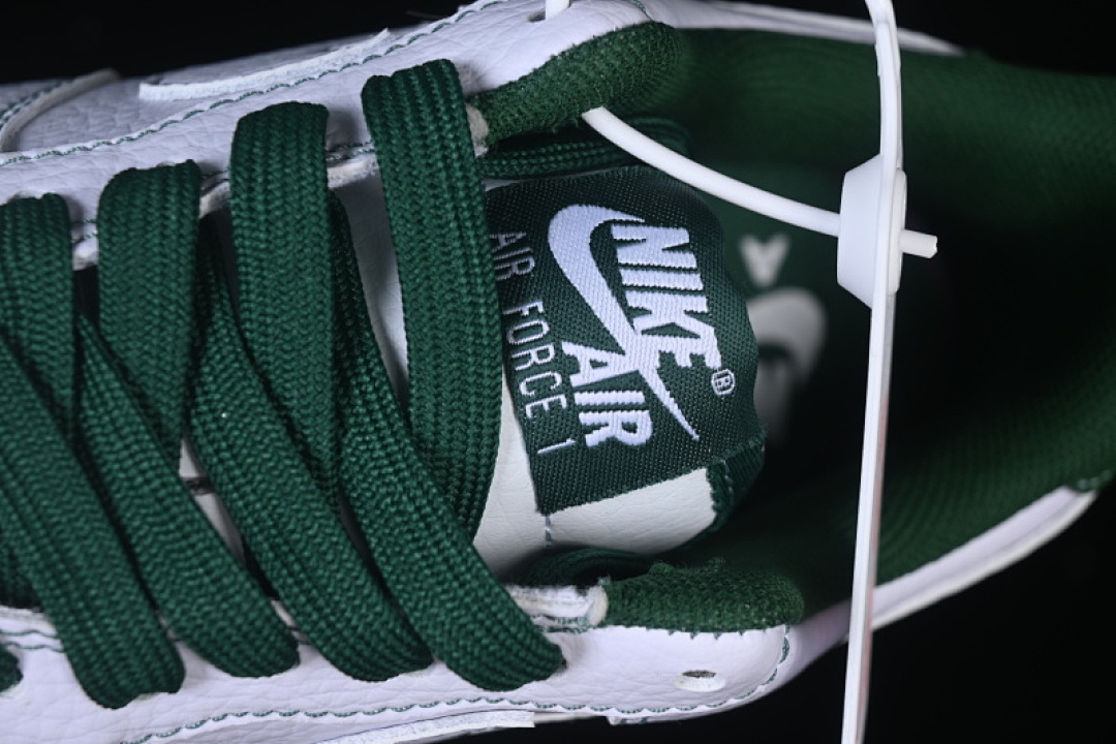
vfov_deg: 18.2
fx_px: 2325
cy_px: 372
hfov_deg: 27.0
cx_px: 558
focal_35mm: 75
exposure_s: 1/80
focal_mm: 50
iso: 160
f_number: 7.1
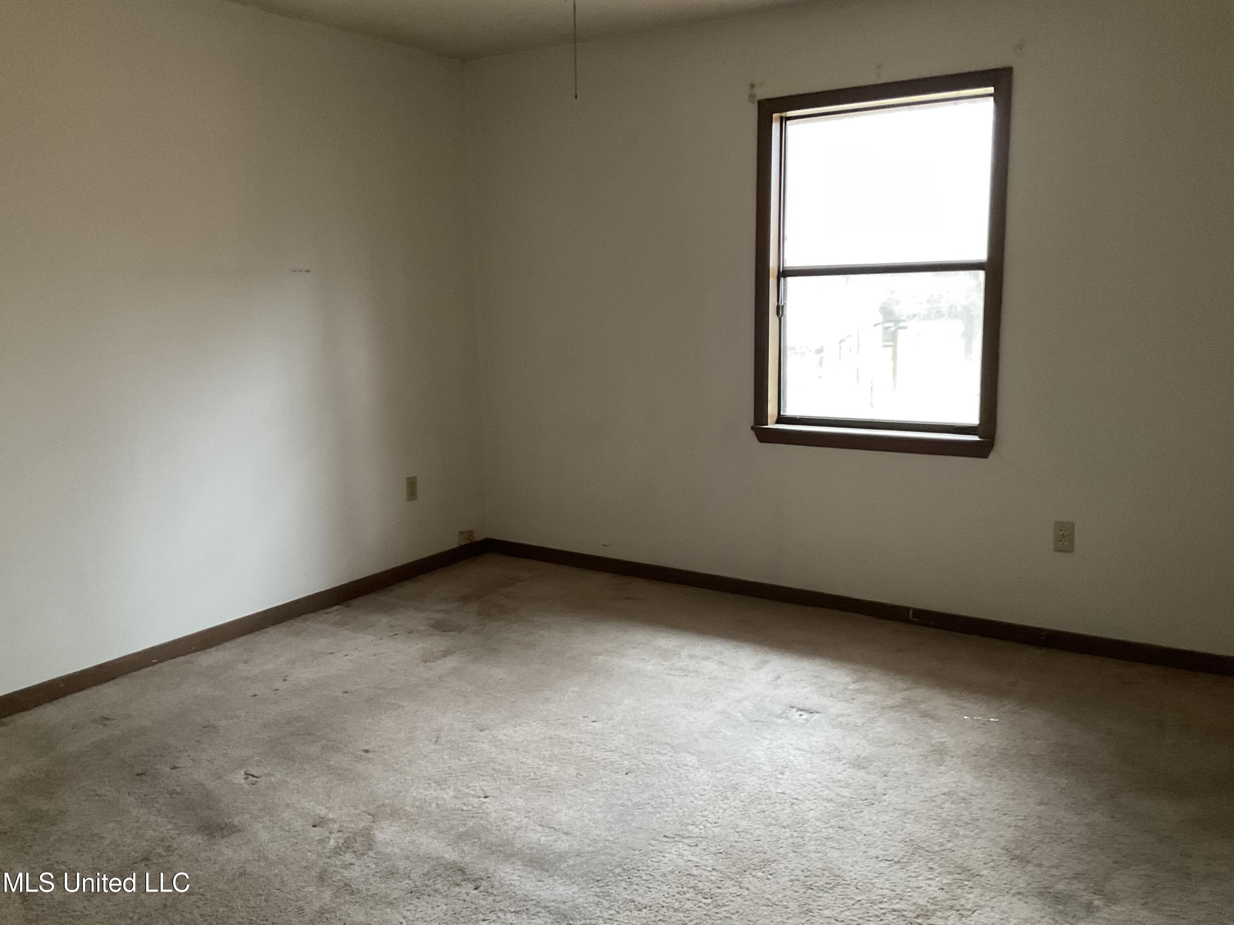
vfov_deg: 48.2
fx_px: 1034
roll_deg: +0.2
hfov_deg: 61.7
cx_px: 617
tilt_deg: -10.0
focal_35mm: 29
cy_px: 462
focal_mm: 3
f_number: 1.8
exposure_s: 1/30
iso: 250
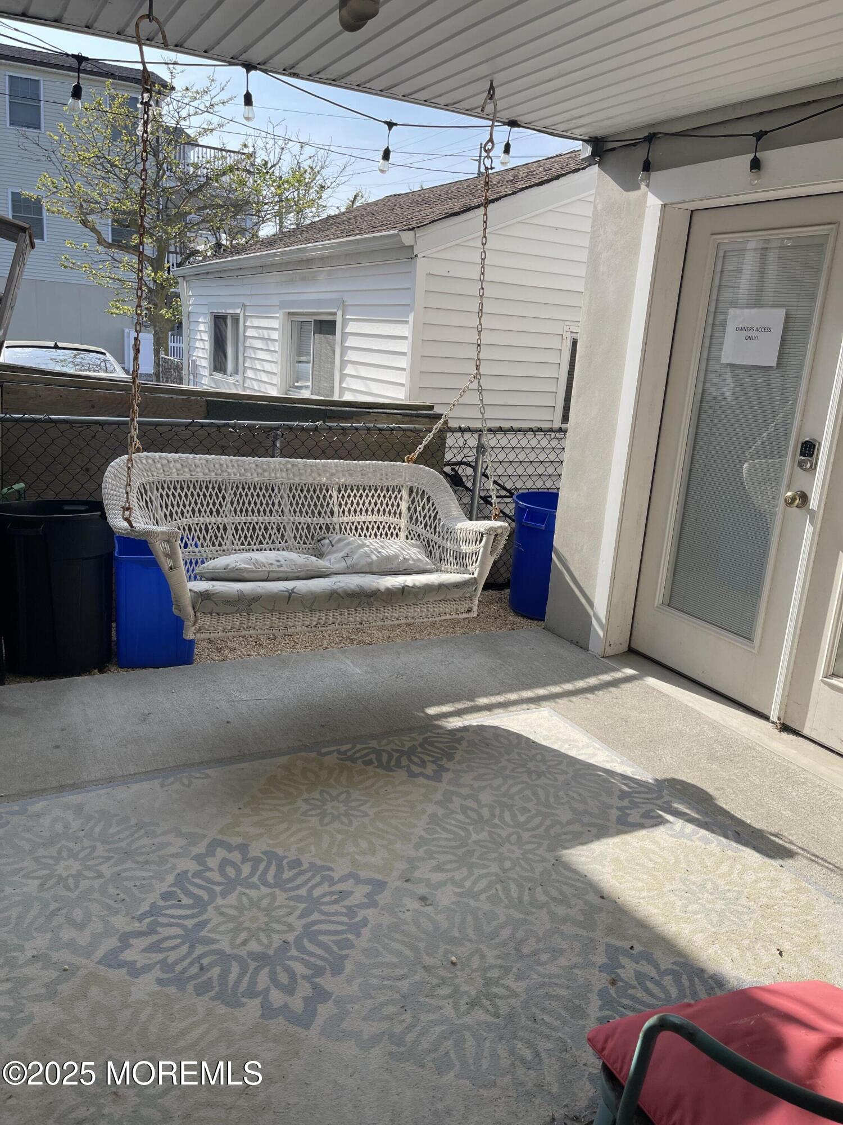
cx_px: 422
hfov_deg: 54.9
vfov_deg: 69.4
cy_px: 562
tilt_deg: -12.5
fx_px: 812
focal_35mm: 25
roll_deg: -4.1
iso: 32
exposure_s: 1/1976
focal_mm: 5.1
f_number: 1.6
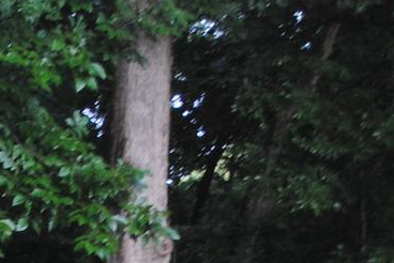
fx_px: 2377
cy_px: 513
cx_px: -113
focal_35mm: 217
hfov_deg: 9.3
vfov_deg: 6.2
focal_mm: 26
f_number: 4.2
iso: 200
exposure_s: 1/40
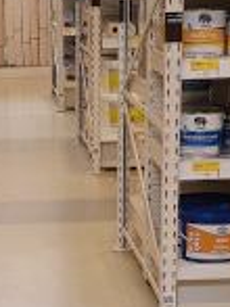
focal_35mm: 113
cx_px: -15
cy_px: 303
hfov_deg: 12.9
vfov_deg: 17.1
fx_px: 1003
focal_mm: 4.2
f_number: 1.7
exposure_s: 1/50
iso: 100
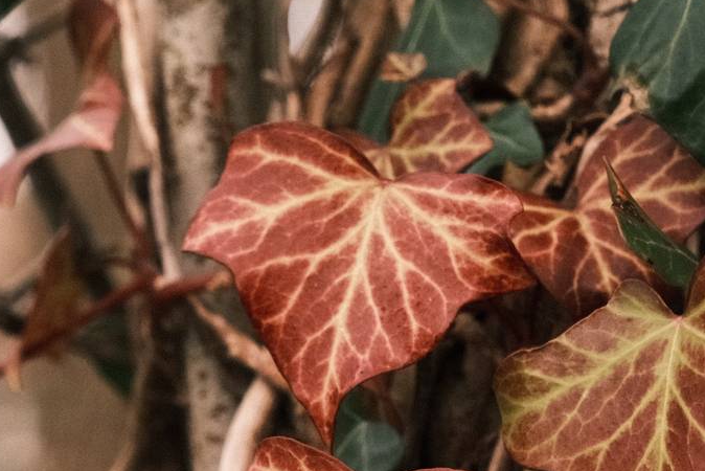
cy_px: 514
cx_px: 138
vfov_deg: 6.3
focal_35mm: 216
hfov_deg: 9.5
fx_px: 4232
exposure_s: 1/180
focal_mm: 60.8
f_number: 8
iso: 2500
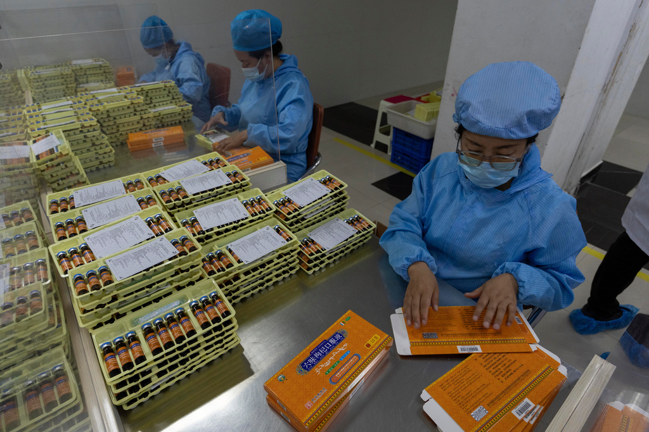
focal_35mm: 20
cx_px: 324
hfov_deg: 84.0
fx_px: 360
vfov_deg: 61.9
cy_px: 216
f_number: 4
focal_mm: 20
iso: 1250
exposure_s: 1/200
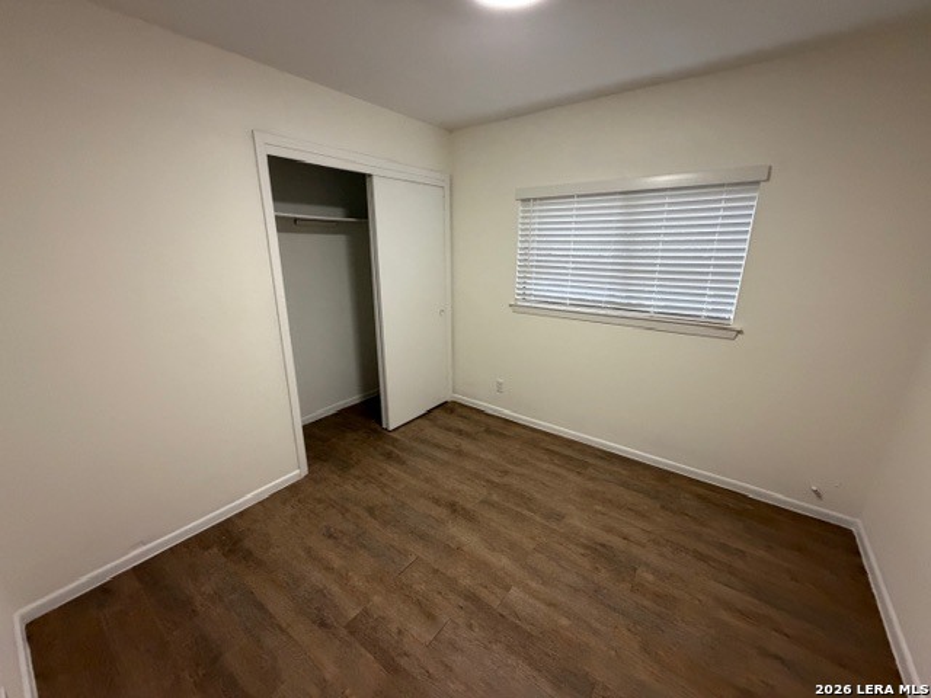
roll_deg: +0.1
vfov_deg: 85.7
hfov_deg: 102.1
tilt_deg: -16.5
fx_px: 377
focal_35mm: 14
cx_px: 466
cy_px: 349
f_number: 2.2
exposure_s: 1/60
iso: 640
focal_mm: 2.22
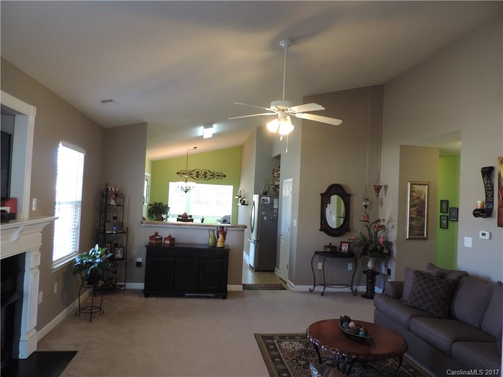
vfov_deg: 56.8
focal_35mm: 24
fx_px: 349
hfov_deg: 71.6
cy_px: 188
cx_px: 252
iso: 250
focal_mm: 4.3
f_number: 3
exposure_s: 1/30
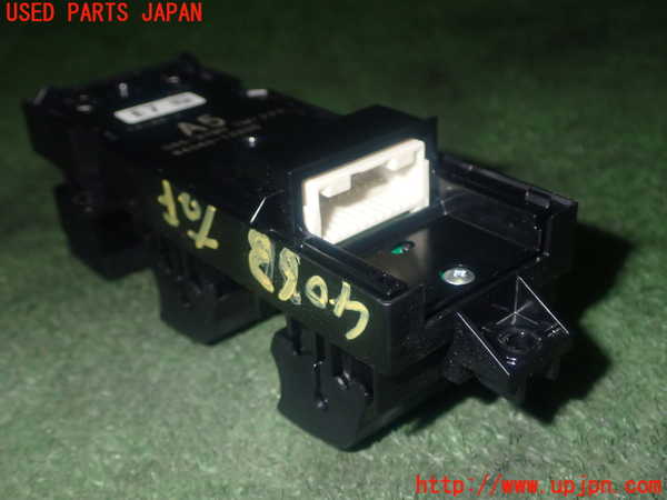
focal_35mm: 44
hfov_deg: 42.9
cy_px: 250
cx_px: 334
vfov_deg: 32.9
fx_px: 848
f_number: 9
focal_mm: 7.84
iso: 500
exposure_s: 1/40
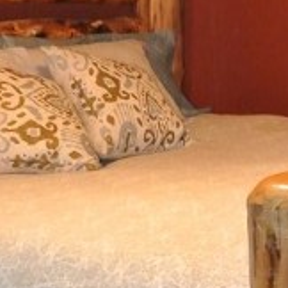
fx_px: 1101
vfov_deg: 14.9
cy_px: 185
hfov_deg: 14.8
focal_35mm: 117
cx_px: 214
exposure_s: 1/60
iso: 1600
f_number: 3.5
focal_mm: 11
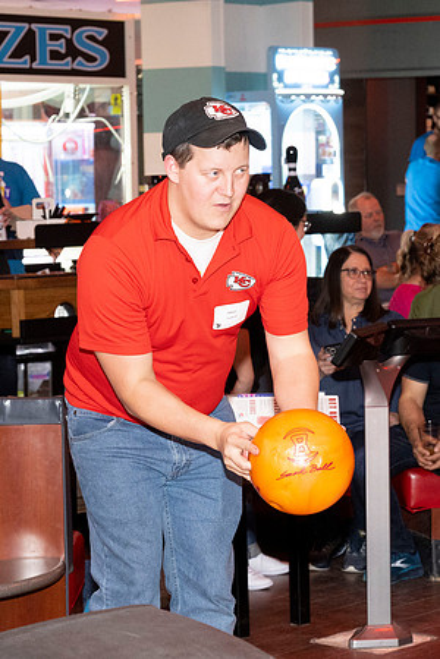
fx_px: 2068
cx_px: 360
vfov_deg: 18.1
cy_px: 391
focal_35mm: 113
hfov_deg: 12.1
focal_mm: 57
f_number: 5.6
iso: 2000
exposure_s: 1/100
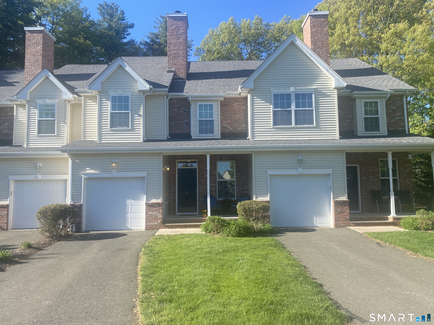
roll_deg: +0.9
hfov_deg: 67.3
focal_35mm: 26
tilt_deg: +3.3
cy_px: 162
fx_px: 326
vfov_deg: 53.1
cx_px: 217
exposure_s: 1/1258
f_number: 1.8
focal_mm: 4.25
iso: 32
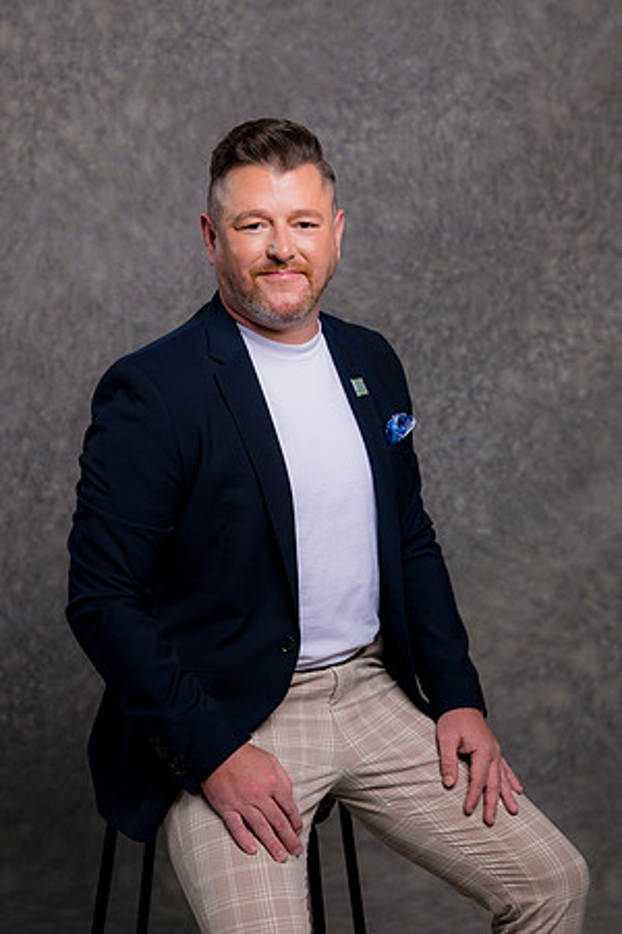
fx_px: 2203
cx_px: 311
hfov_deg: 16.1
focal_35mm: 85
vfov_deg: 23.9
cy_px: 467
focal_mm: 85
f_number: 5
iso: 100
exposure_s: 1/200
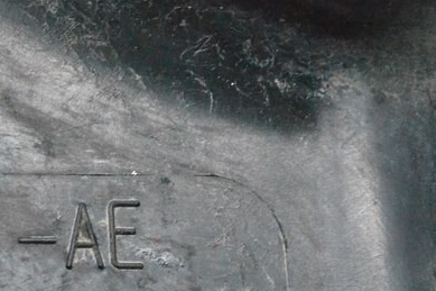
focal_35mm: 217
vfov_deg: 6.3
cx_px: -74
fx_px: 2631
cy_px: 267
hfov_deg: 9.4
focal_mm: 55
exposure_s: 1/160
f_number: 9
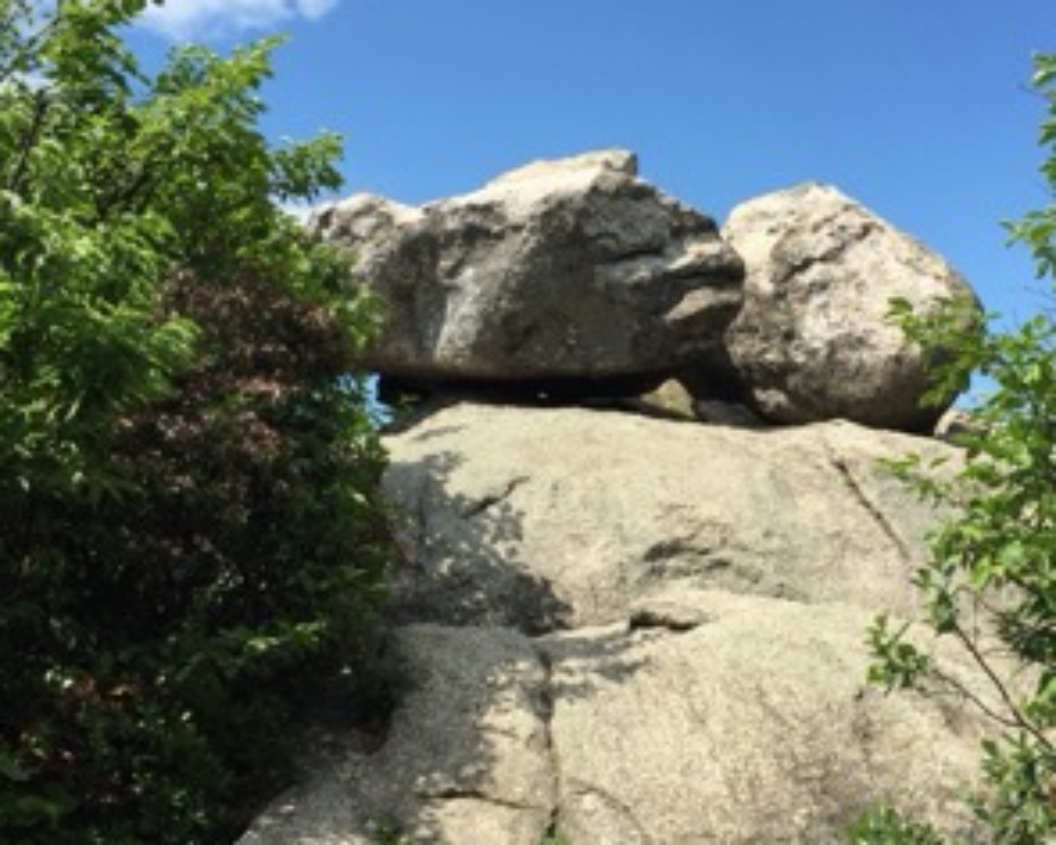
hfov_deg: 40.2
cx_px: 609
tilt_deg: +11.5
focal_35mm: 46
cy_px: 383
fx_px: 1438
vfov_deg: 32.7
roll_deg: -1.5
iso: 32
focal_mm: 4.15
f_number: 2.2
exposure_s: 1/1582
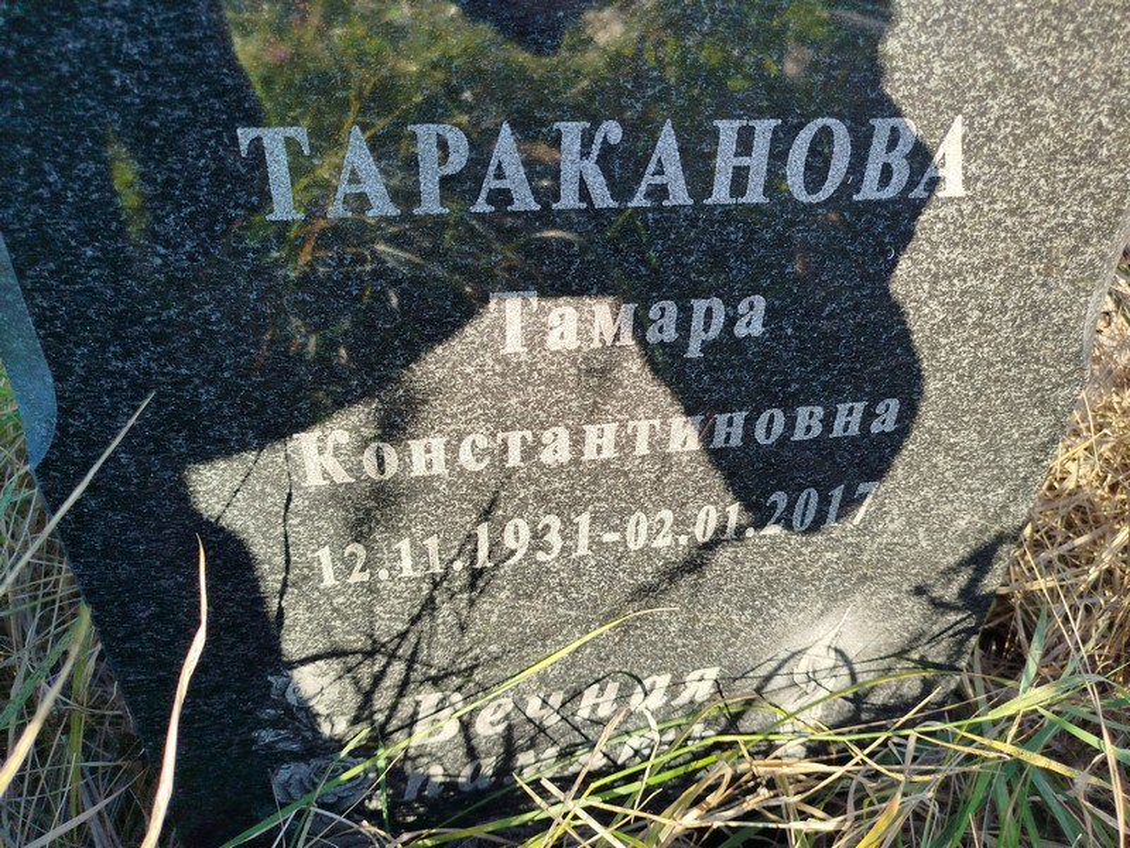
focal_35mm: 24
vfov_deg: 56.8
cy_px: 424
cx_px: 565
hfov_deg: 71.6
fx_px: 783
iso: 50
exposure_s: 1/246
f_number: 1.7
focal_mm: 5.31
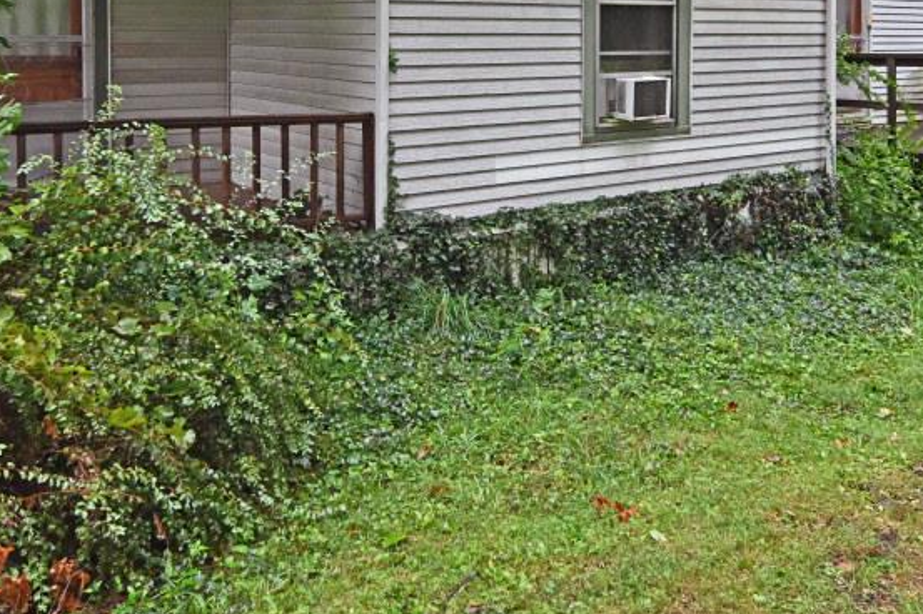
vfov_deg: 32.9
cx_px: 466
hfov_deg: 50.7
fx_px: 974
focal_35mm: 38
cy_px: 40
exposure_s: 1/125
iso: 3200
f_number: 4
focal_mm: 14
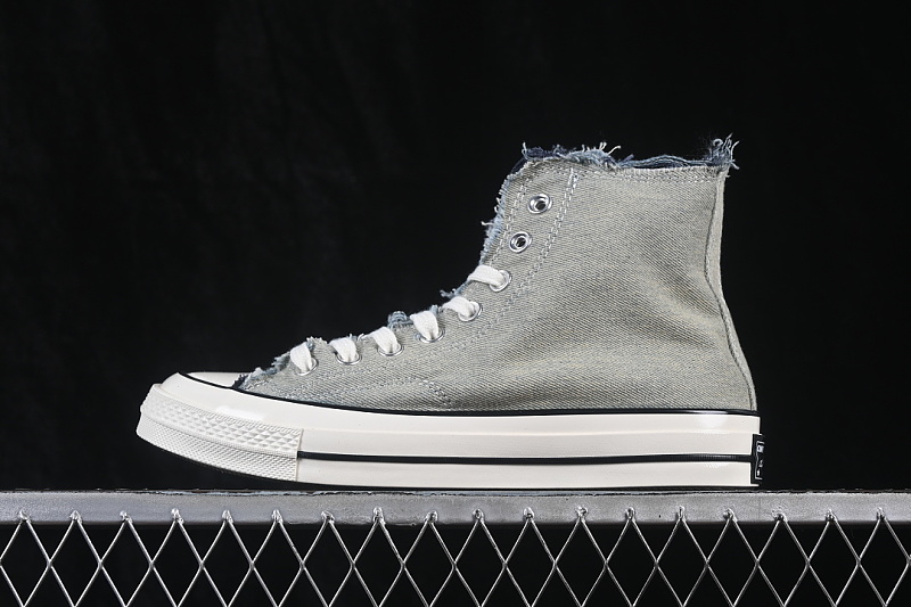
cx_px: 456
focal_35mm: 75
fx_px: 1897
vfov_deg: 18.2
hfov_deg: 27.0
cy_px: 304
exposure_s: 1/80
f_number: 8
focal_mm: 50
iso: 160
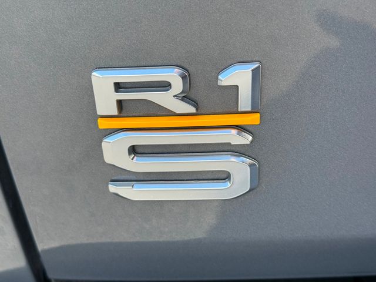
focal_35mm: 48
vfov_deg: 30.3
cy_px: 141
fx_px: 521
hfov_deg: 39.7
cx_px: 188
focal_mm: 6.76
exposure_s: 1/455
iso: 64
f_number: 1.78
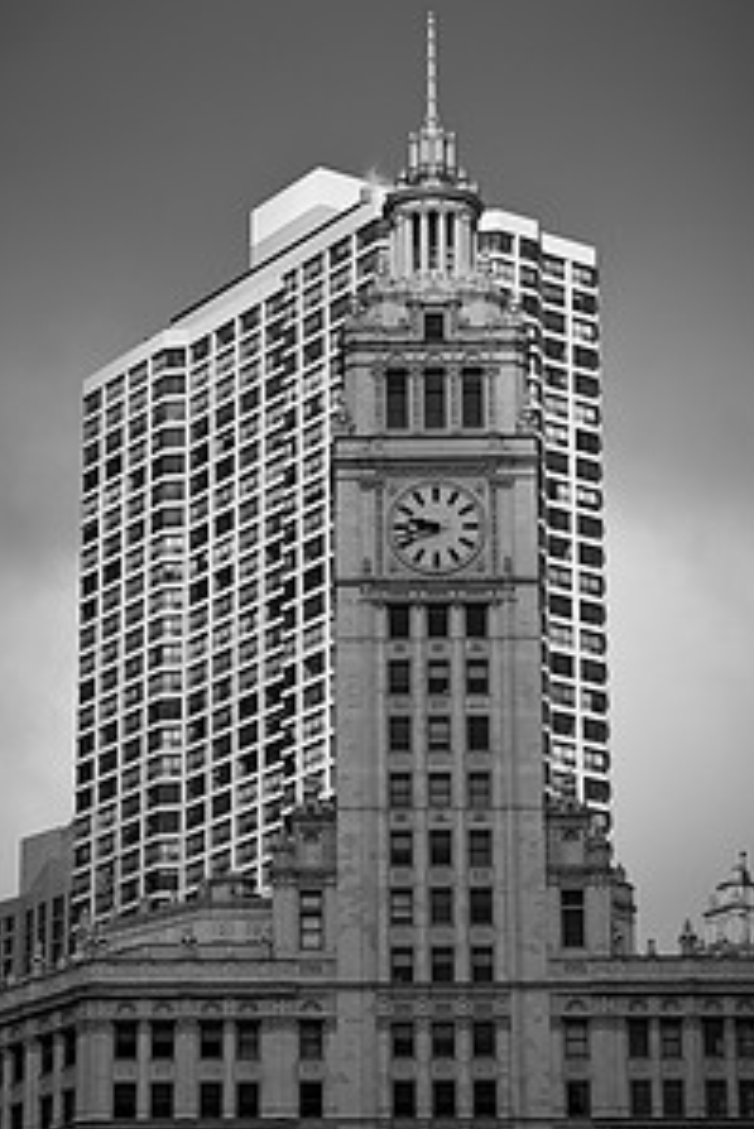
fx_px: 3915
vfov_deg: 16.4
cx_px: 316
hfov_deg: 11.0
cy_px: 561
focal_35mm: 125
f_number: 4
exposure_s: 1/800
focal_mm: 55
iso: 100
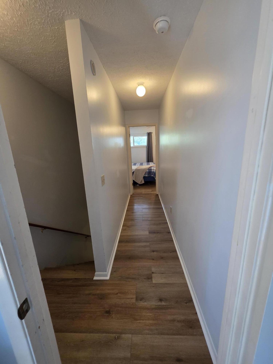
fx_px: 137
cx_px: 136
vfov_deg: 106.2
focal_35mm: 13
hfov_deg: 89.9
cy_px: 182
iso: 200
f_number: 1.9
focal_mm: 2.2
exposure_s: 1/60
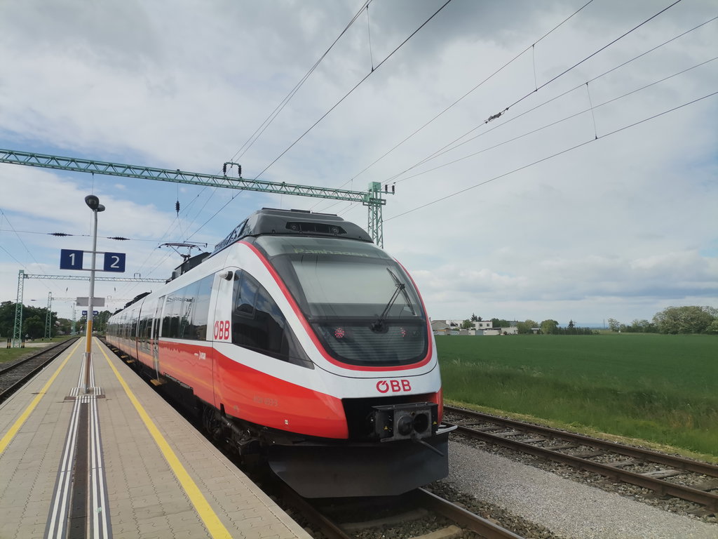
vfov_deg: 53.1
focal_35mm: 26
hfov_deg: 67.3
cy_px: 270
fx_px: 539
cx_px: 359
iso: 50
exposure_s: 1/2331
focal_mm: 4.75
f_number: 1.8
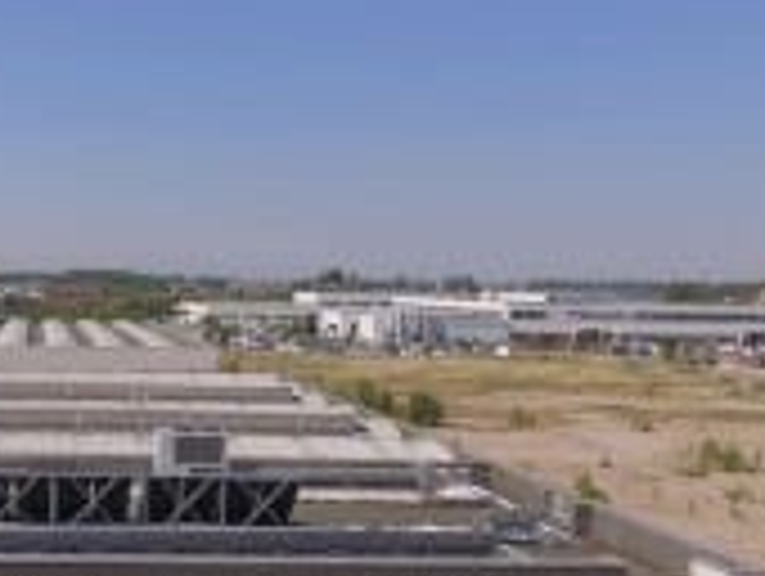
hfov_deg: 37.1
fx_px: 1040
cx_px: 40
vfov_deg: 30.9
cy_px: 351
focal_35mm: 47
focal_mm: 3.61
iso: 100
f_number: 2.8
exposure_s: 1/1379
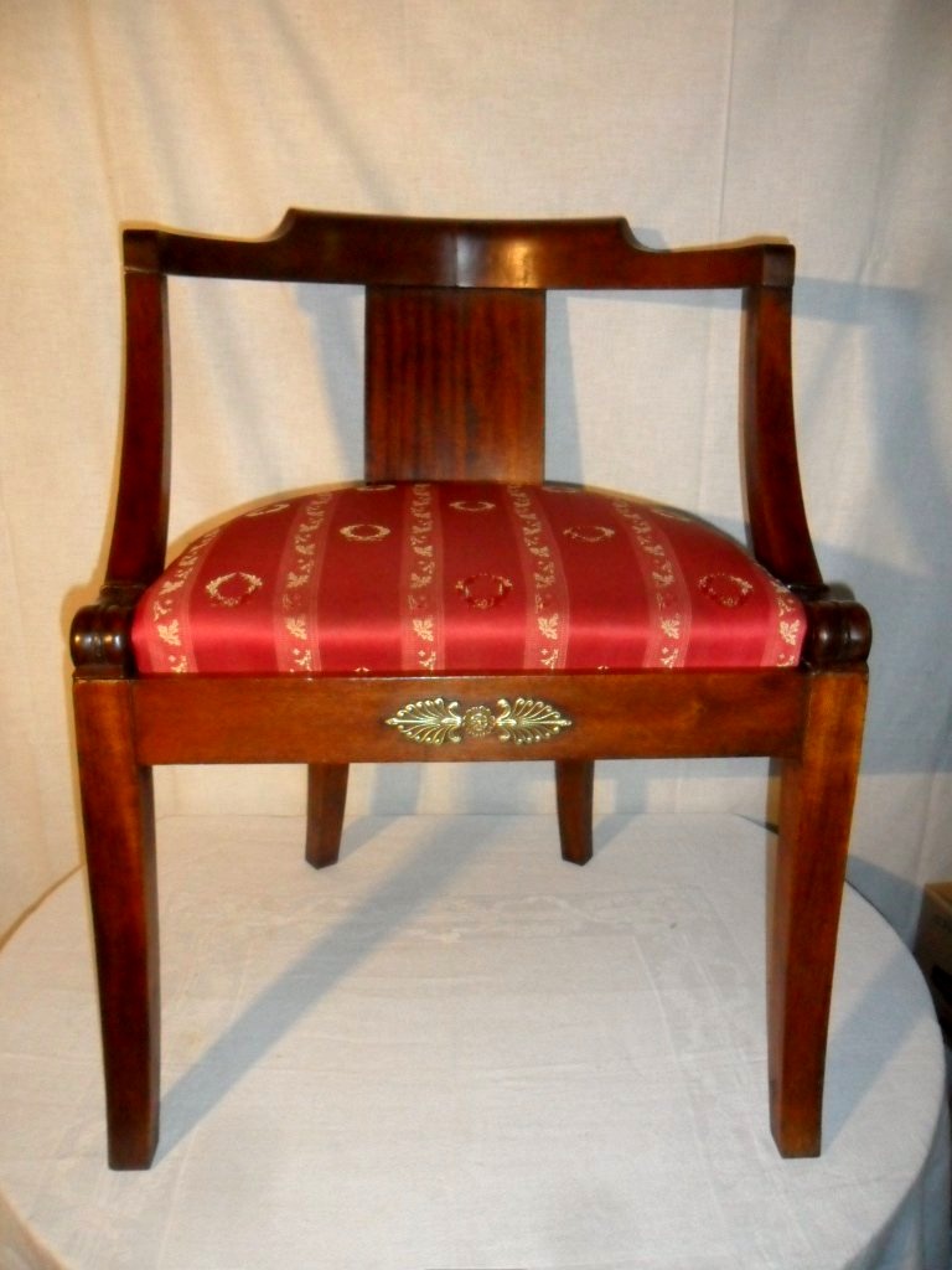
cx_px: 476
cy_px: 635
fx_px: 990
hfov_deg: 51.4
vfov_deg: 65.3
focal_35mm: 27
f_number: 3.5
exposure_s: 1/45
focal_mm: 4.9
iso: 400
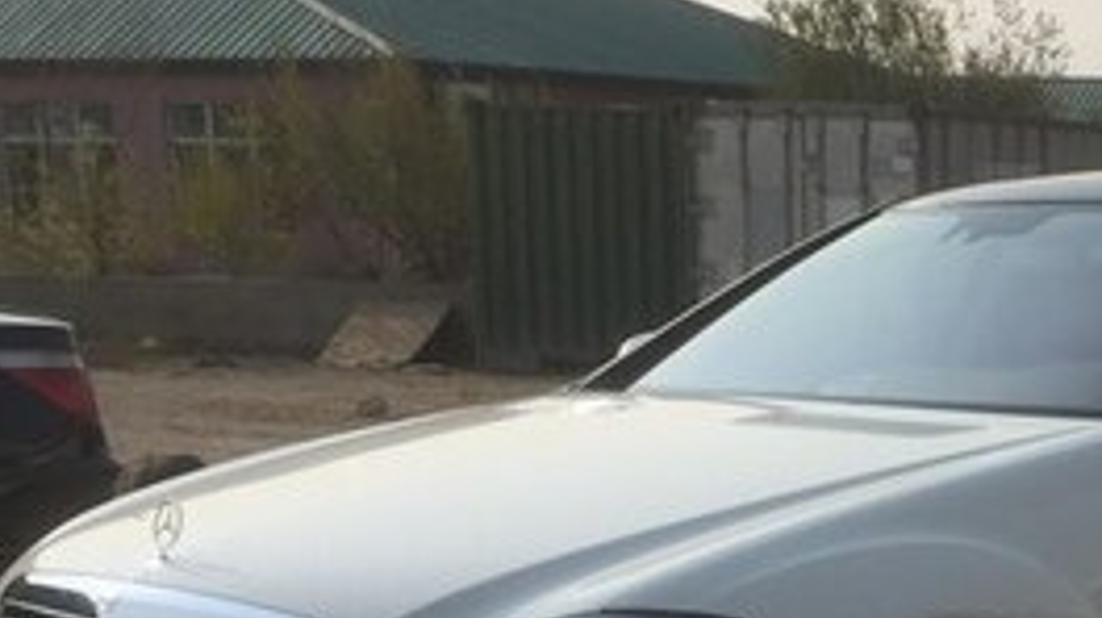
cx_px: 1244
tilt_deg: -13.7
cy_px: 733
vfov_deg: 14.8
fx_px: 2307
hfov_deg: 24.8
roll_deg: -1.4
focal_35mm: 79
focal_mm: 4.15
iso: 32
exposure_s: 1/2639
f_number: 2.2
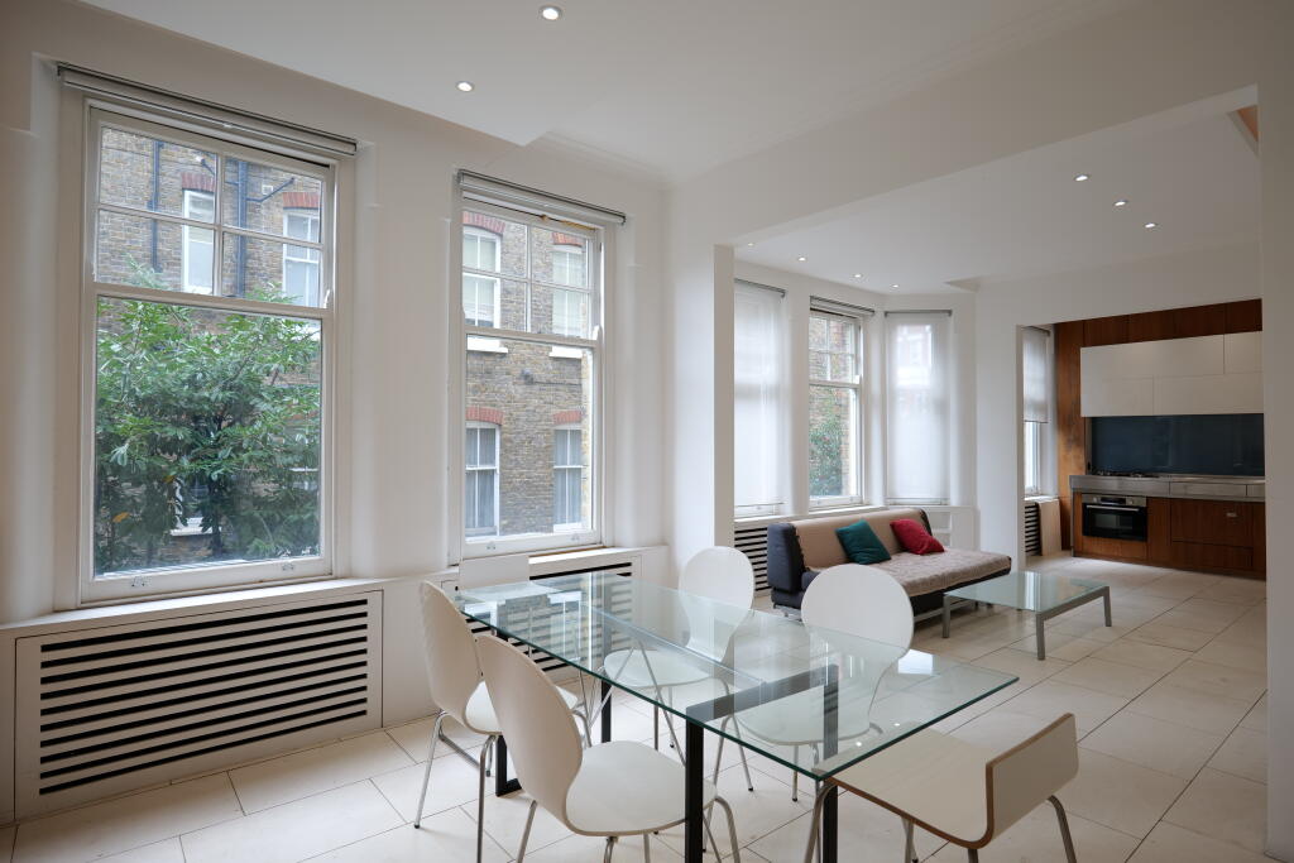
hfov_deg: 90.0
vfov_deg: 67.4
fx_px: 647
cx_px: 647
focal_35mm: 18
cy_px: 432
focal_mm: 18
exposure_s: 1/60
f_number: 4.5
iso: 250
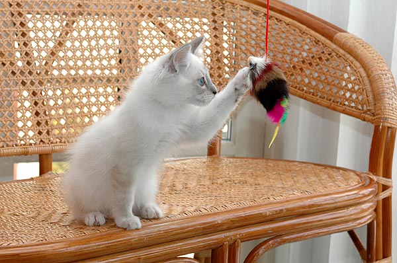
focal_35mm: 72
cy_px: 132
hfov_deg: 28.1
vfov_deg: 18.9
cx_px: 198
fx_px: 793
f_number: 7.1
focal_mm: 48
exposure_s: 1/200
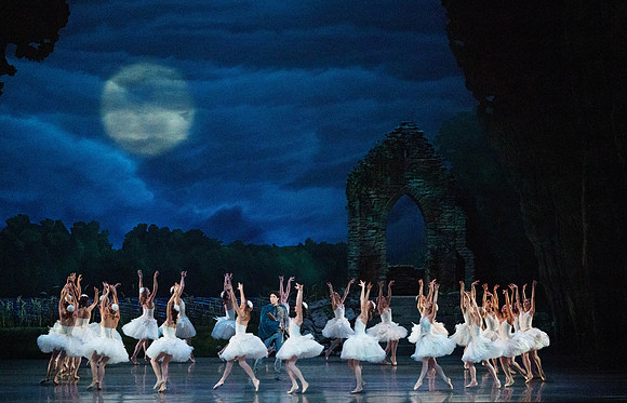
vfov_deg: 12.2
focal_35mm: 109
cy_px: 213
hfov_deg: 18.9
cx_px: 332
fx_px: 1885
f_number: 5.6
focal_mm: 100
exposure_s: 1/250
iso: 8000
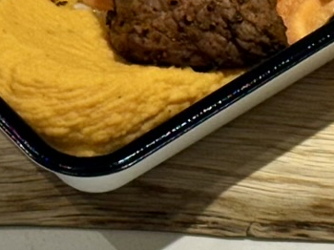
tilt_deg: -45.9
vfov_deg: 5.3
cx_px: 175
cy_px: 81
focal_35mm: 281
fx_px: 2709
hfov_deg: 7.1
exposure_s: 1/100
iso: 50
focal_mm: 6.76
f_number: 1.78
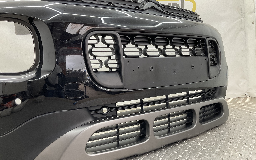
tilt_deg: -4.8
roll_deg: +1.6
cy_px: 87
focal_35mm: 31
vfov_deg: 40.6
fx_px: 216
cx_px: 128
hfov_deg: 61.2
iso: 40
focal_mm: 3
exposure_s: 1/50
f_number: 1.8
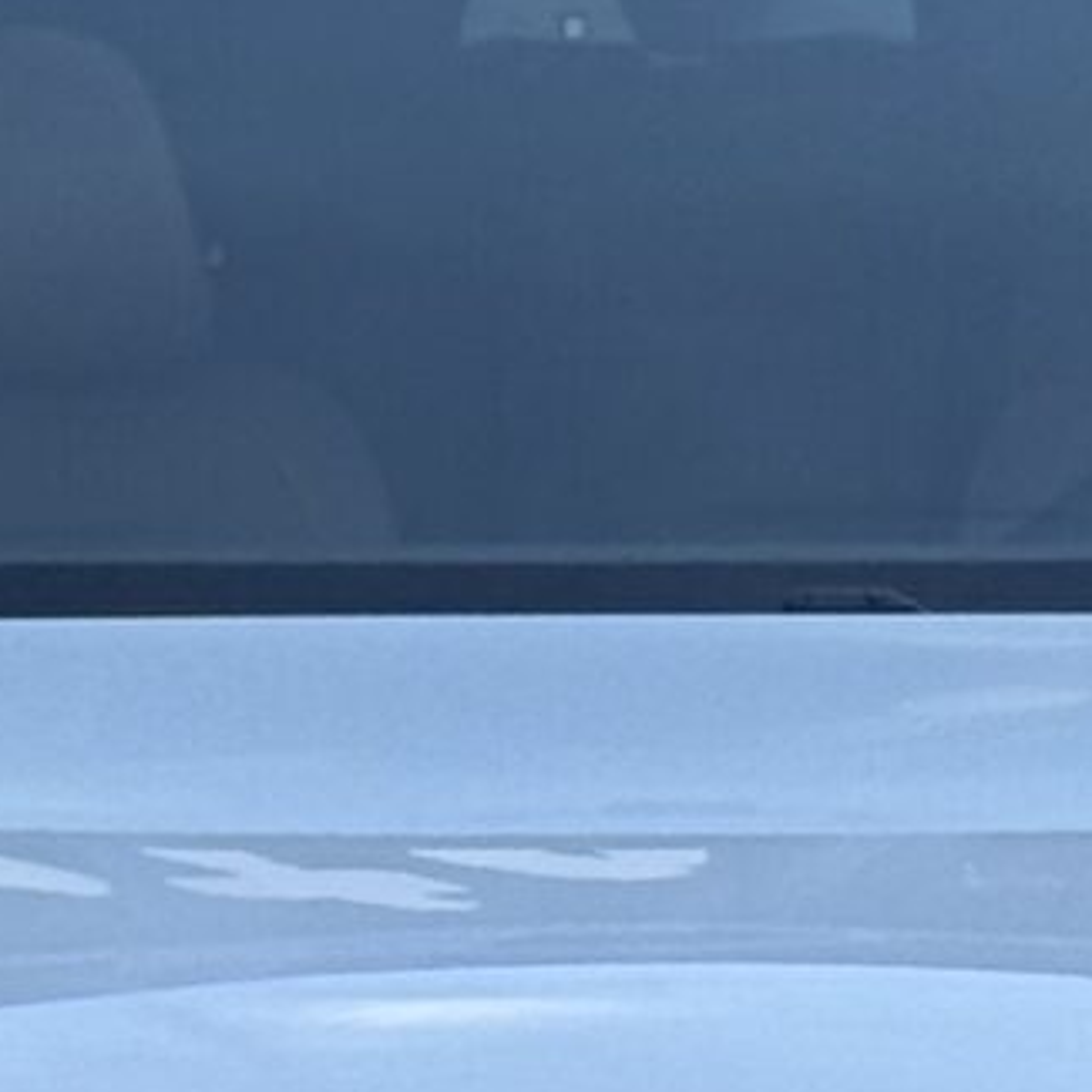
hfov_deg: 5.2
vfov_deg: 5.2
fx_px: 11921
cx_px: 729
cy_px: 632
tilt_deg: -0.8
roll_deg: +0.3
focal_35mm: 334
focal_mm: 6.76
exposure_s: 1/1484
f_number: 1.78
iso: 80
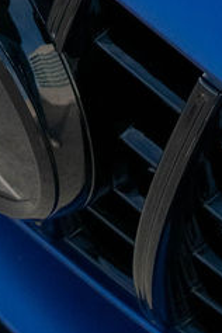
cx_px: -178
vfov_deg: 8.0
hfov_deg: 5.8
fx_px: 2155
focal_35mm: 233
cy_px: -534
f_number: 4.5
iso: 400
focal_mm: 24
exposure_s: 1/1250
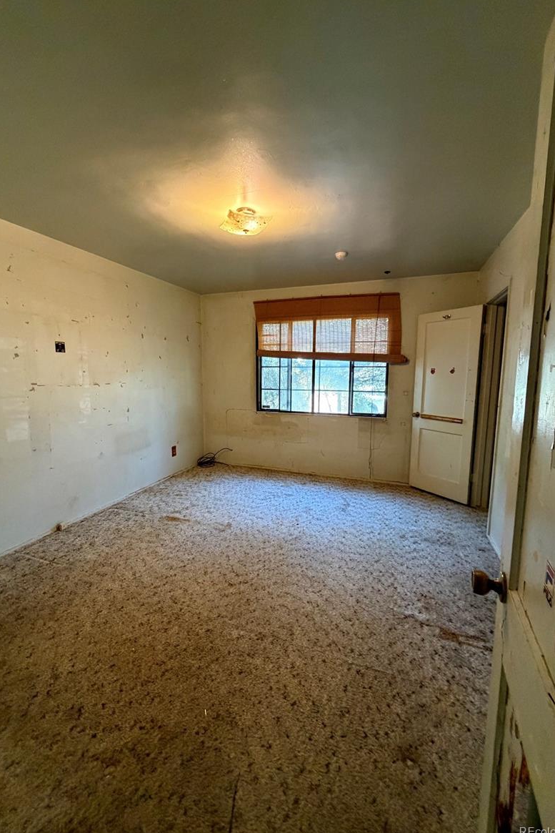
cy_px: 412
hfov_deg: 77.3
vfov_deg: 100.4
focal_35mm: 15
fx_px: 347
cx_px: 261
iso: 800
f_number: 2.2
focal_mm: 2.22
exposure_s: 1/60
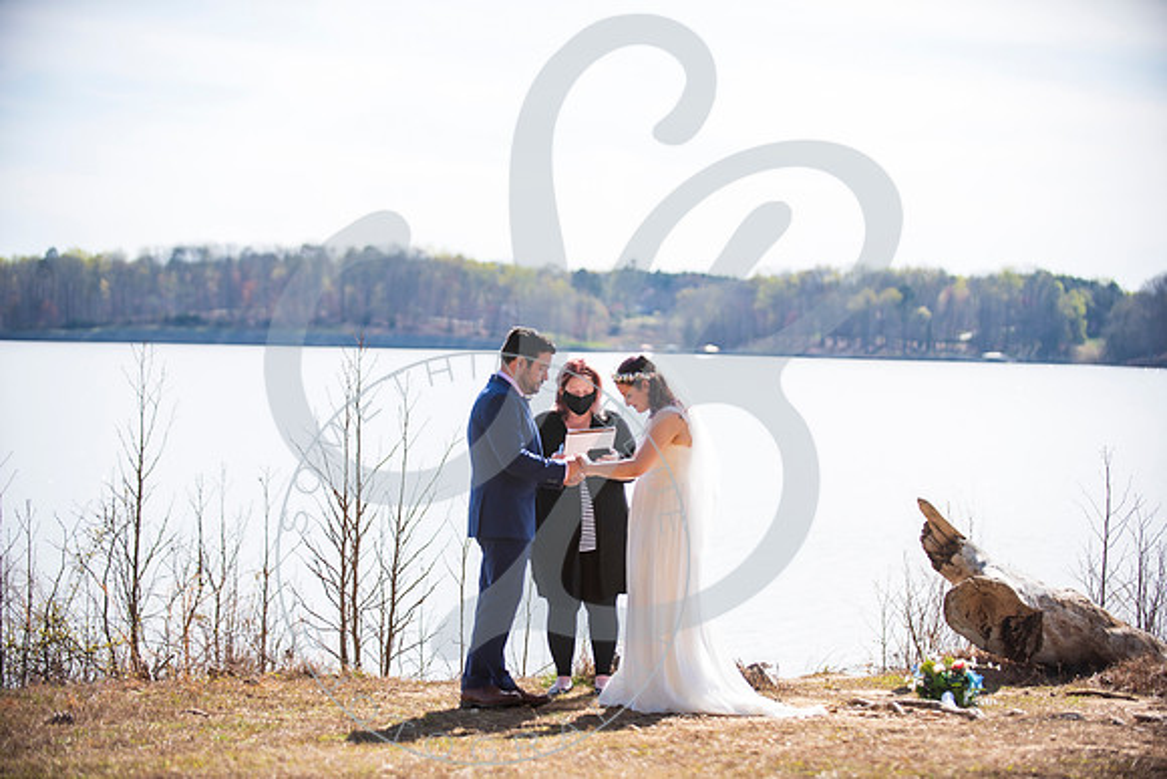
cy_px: 390
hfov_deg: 21.5
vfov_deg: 14.4
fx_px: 3080
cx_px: 584
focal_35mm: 95
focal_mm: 95
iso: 100
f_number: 2.8
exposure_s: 1/1000
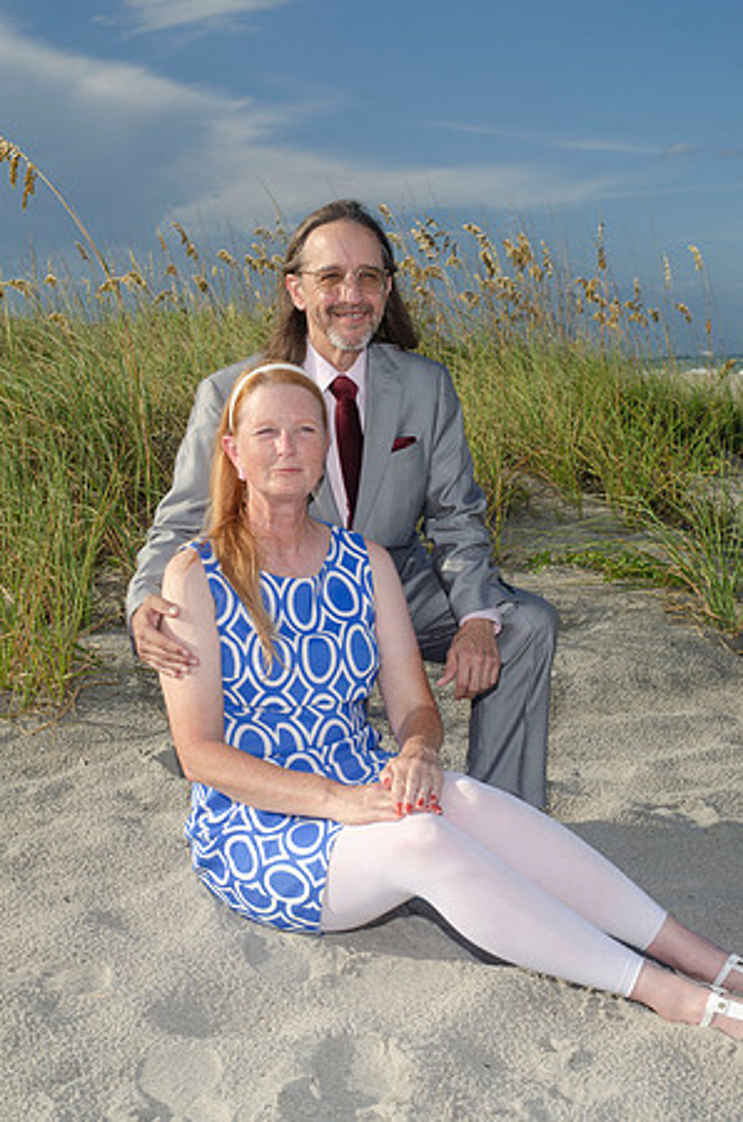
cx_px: 372
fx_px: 1586
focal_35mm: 51
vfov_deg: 39.0
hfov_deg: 26.4
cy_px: 561
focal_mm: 34
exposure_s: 1/250
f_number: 10
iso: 100
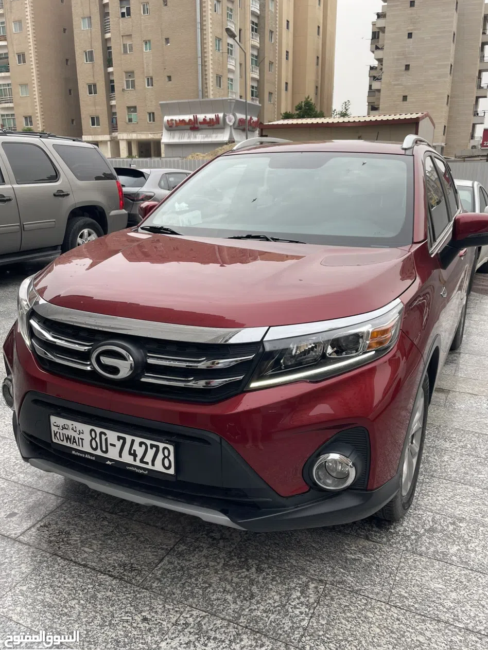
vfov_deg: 65.3
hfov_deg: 51.3
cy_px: 329
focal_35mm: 27
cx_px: 255
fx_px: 508
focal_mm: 5.1
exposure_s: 1/330
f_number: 1.6
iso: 32
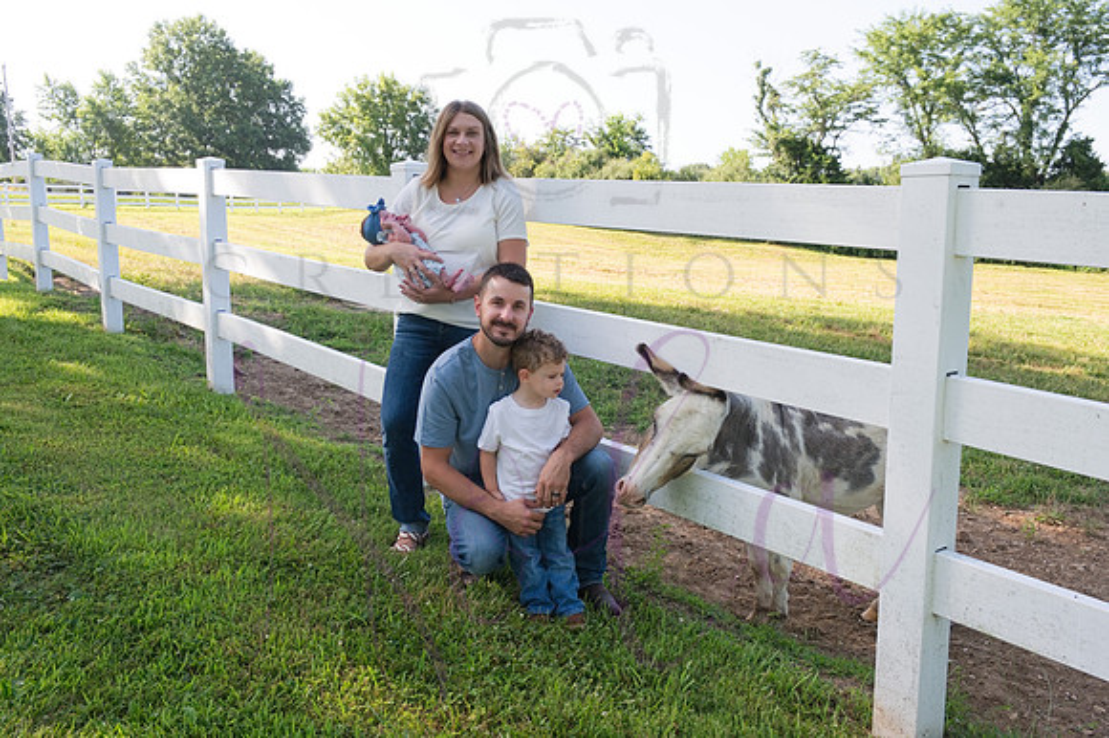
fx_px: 939
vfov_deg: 42.9
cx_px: 554
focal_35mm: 30
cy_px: 369
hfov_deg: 61.1
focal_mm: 30.5
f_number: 8
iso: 400
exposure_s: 1/320
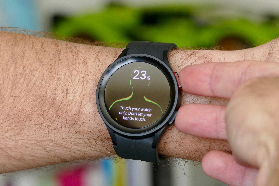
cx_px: 140
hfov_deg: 11.1
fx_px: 1441
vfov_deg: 7.4
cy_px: 93
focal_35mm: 186
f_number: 4.5
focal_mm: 67.72
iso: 500
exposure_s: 1/100
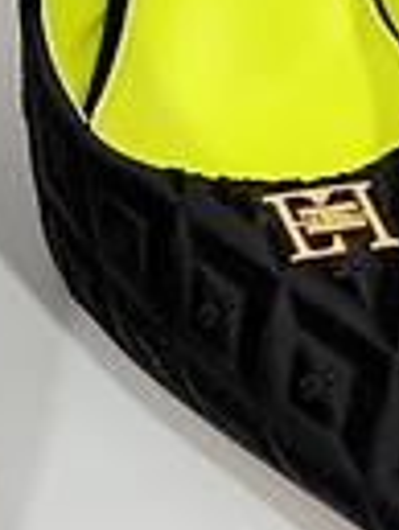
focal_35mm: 223
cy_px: -173
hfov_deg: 6.6
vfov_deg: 8.7
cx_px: -123
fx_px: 3422
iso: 100
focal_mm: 6.76
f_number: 1.78
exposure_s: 1/91
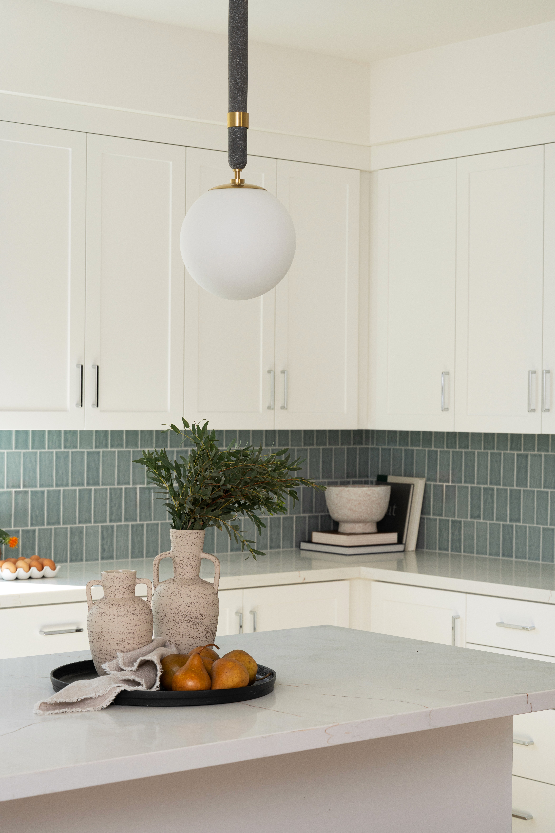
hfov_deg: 19.5
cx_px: 278
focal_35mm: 70
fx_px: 1619
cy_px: 416
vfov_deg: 28.8
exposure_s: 1/80
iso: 320
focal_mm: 70
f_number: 8
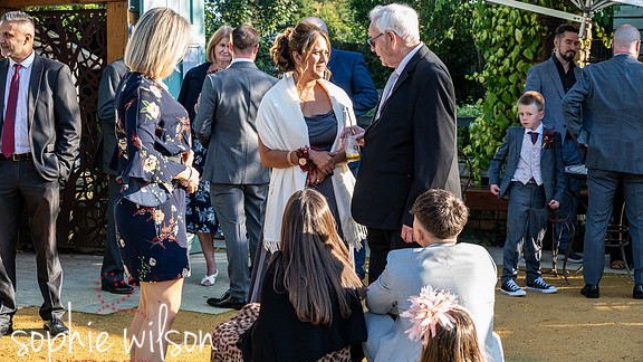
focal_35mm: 78
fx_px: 1330
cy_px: 171
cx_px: 320
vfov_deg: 15.5
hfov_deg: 27.2
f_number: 8
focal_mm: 74
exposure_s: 1/250
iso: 640
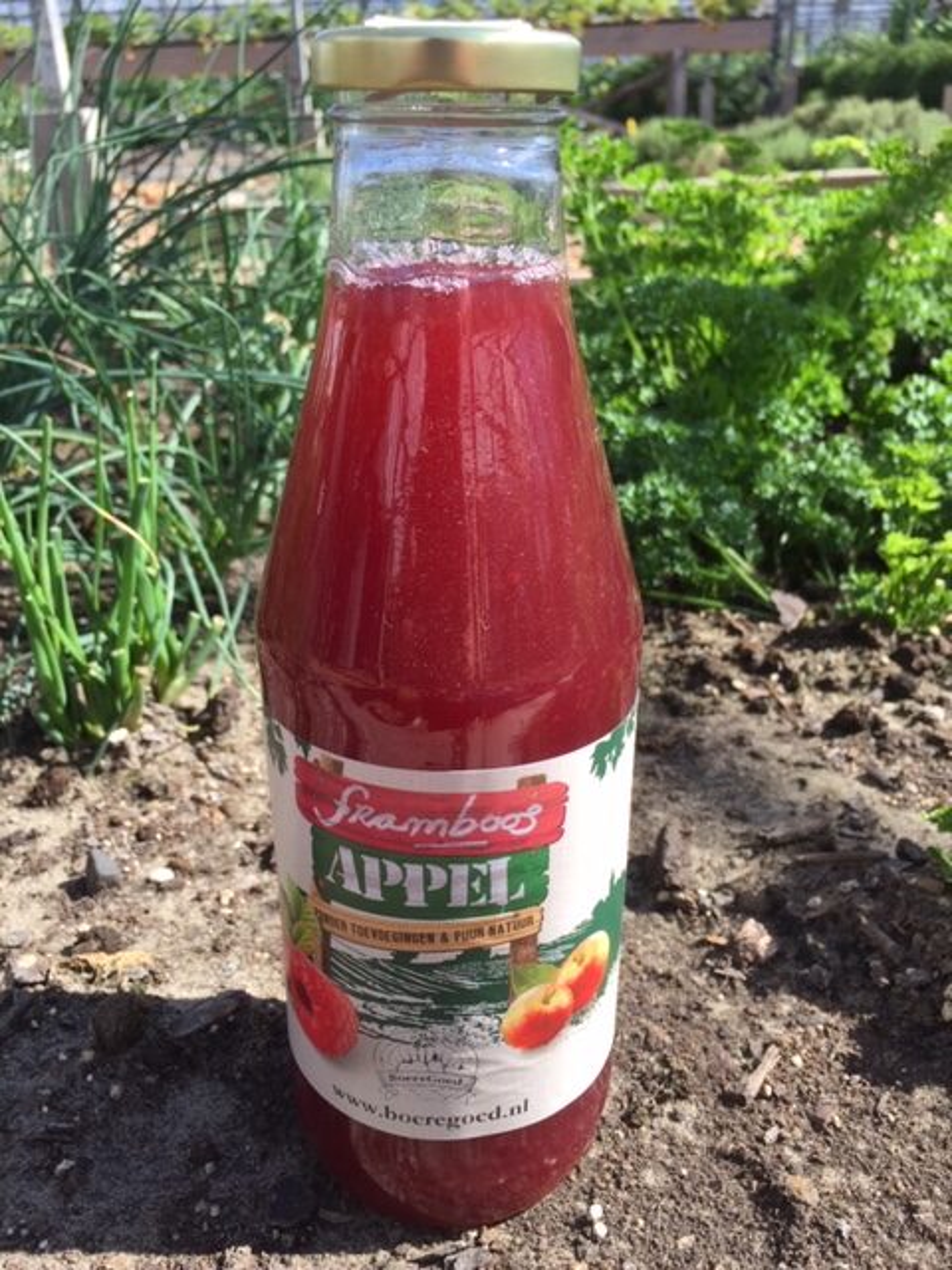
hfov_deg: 48.2
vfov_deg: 61.7
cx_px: 476
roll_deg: +3.4
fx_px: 1063
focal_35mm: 29
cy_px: 635
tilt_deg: -24.3
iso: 32
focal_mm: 4.15
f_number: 2.2
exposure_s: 1/608
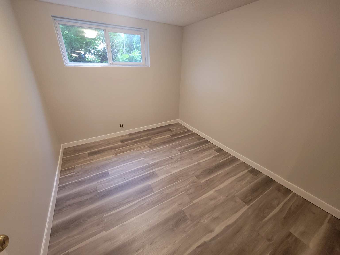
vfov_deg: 89.9
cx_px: 170
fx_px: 128
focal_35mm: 13
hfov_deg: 106.2
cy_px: 128
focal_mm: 2.2
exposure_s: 1/30
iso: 320
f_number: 2.2
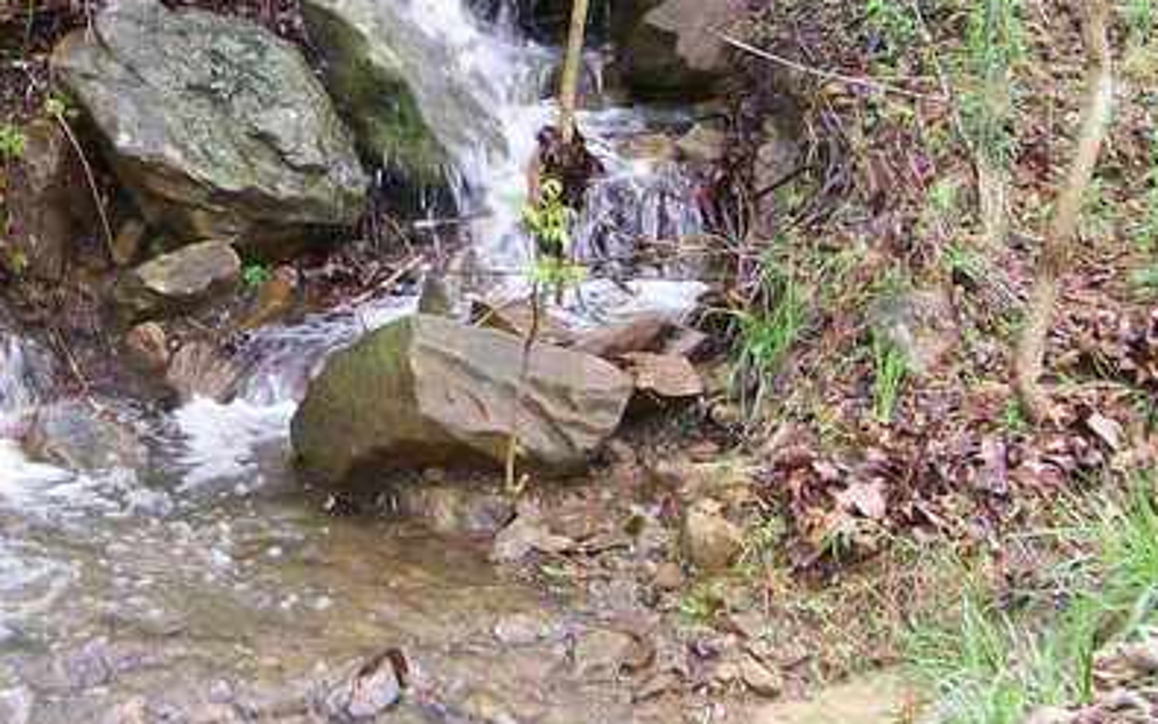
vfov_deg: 14.5
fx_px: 2809
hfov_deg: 22.6
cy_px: 29
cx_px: 62
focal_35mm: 89
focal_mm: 6
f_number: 2.7
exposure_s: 1/72.3
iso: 140
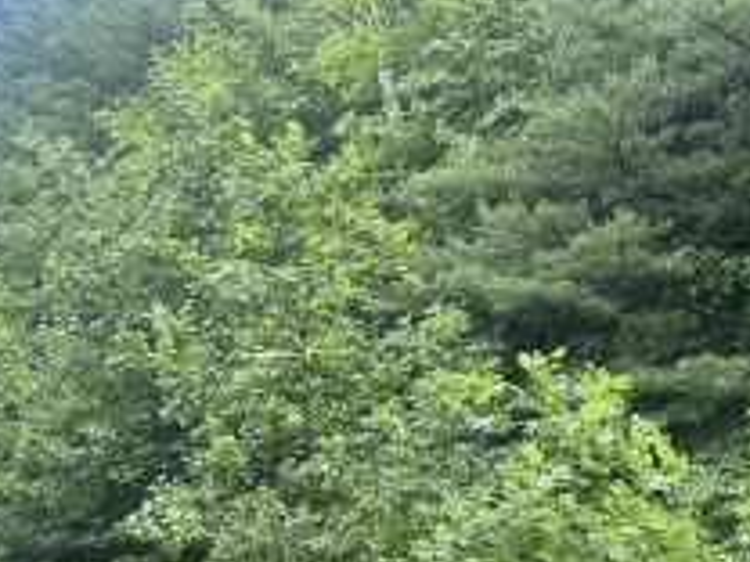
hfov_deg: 24.9
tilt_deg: +9.6
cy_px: 695
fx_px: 1668
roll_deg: +1.3
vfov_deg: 18.1
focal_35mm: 77
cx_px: 139
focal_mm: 6.76
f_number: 1.78
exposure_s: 1/185
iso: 64
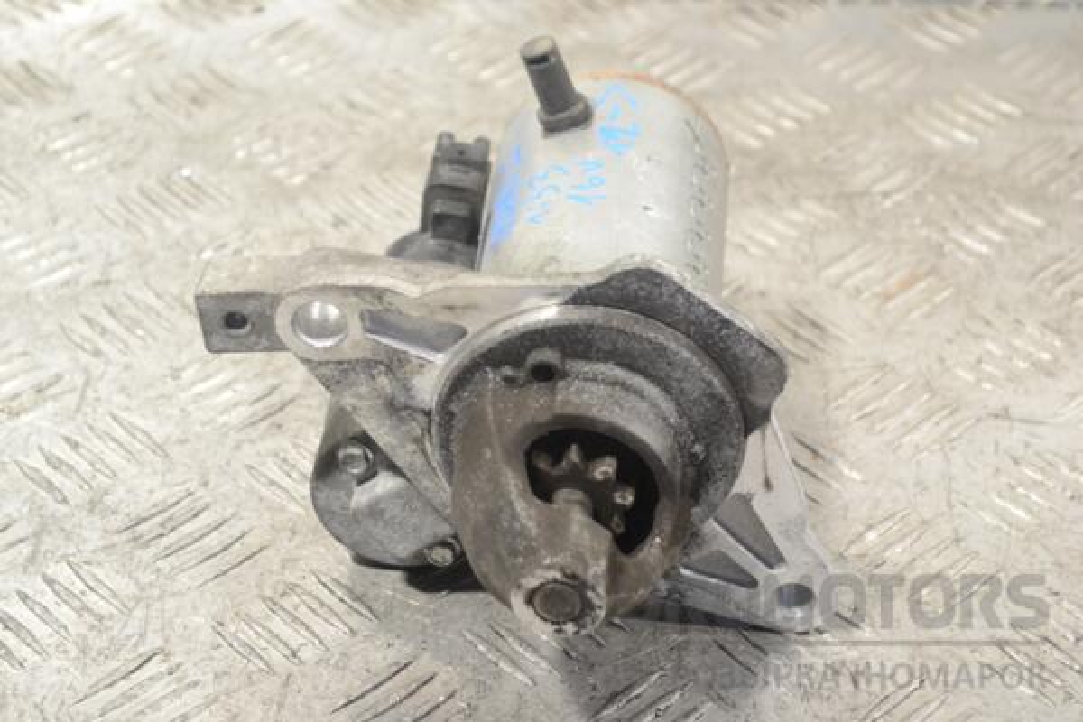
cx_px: 542
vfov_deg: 16.6
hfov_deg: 24.6
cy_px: 361
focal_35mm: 82
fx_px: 2482
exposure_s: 1/200
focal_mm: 55
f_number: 7.1
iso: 3200
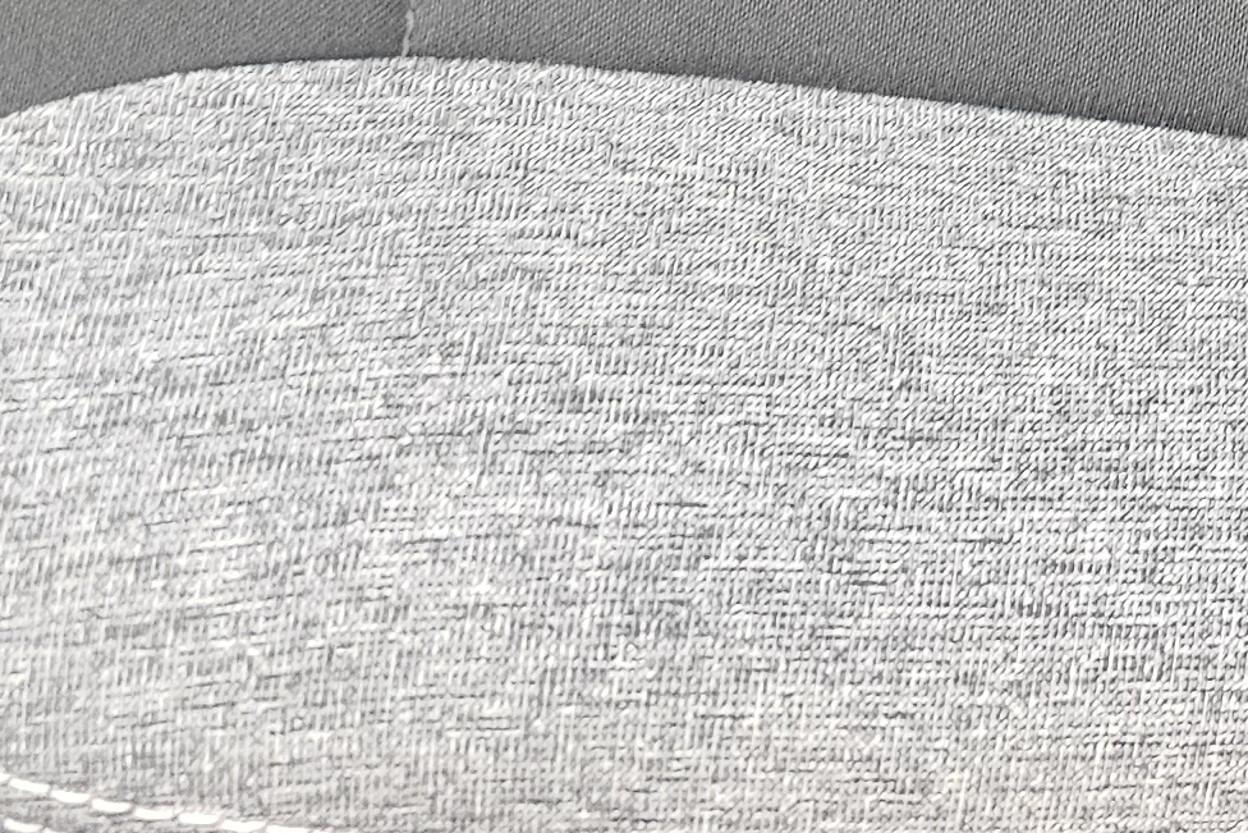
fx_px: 3398
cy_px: -1065
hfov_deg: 19.4
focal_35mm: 98
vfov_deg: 11.8
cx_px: 1573
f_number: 1.7
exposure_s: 1/33.3
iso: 500
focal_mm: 6.3
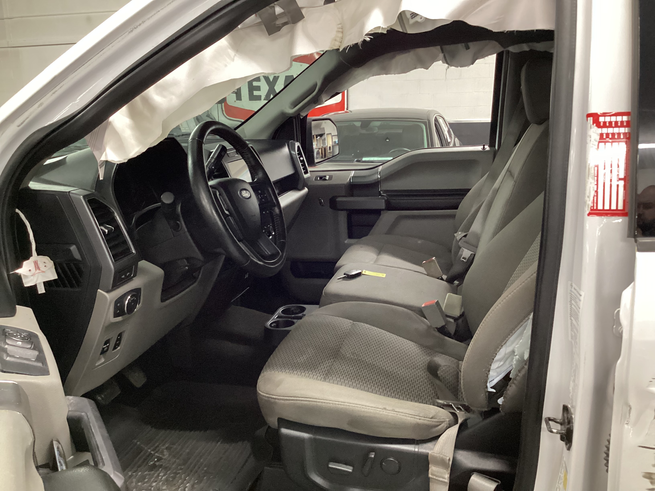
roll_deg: +1.1
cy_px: 246
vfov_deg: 45.4
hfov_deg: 58.4
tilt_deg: -15.9
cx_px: 328
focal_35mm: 31
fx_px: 587
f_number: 2.4
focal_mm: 3.3
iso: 400
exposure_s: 1/33
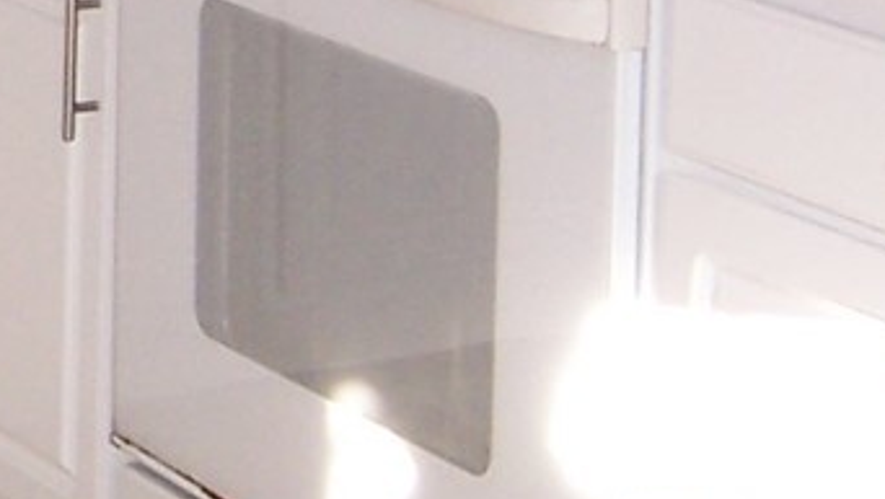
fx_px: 3945
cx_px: -362
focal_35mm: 168
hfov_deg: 12.3
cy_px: -403
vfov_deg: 7.1
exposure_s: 1/60
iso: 140
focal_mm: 5.5
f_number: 2.8
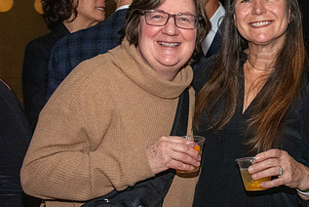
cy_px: 49
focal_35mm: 96
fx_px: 825
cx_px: 266
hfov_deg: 20.9
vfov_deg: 14.2
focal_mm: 35
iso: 5000
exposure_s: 1/160
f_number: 14
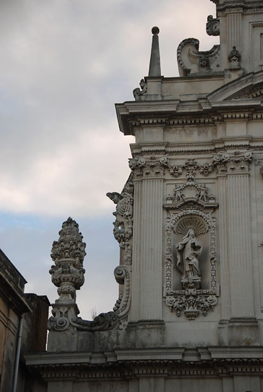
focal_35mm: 93
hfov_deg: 14.7
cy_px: 196
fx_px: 1016
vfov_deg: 21.9
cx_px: 132
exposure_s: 1/180
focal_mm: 62
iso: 200
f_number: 4.8
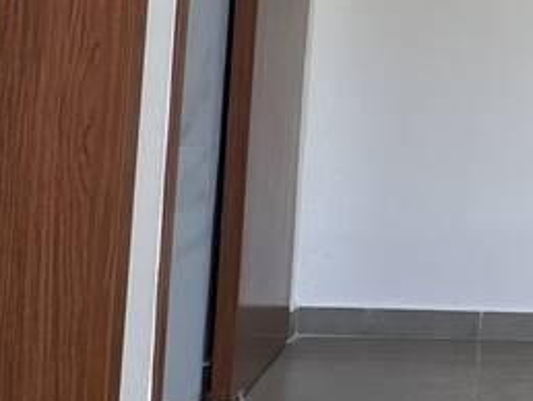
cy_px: 238
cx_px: 1211
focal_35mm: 78
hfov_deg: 15.8
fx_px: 1202
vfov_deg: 18.9
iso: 40
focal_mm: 2.22
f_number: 2.2
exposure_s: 1/138
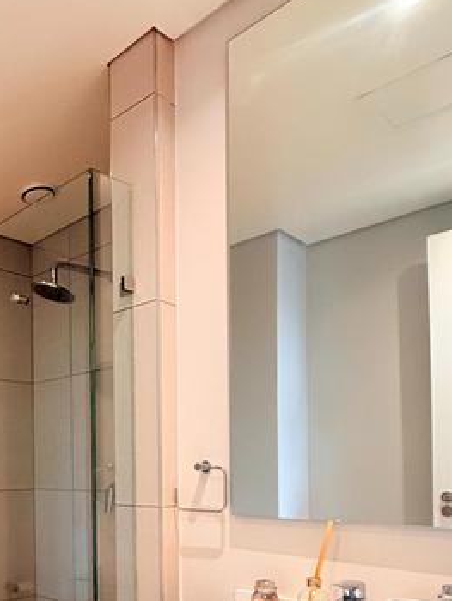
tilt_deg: +0.0
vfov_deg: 53.3
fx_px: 556
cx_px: -17
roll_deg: +0.5
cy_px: 474
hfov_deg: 38.4
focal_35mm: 32
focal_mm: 2.22
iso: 320
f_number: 2.2
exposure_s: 1/50
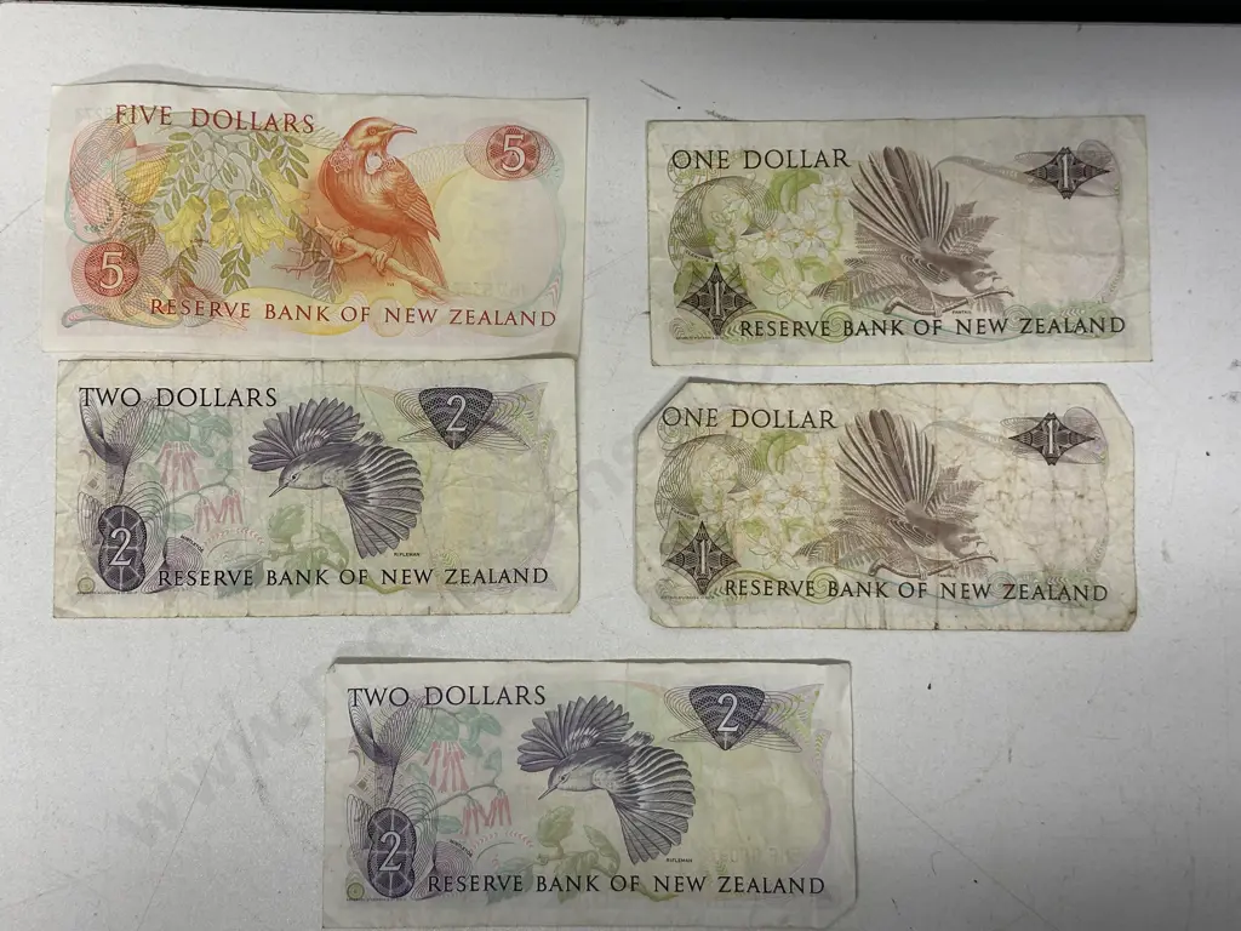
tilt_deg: -84.4
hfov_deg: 39.7
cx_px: 620
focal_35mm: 48
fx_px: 1721
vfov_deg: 30.3
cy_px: 466
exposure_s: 1/50
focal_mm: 6.86
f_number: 1.78
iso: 64
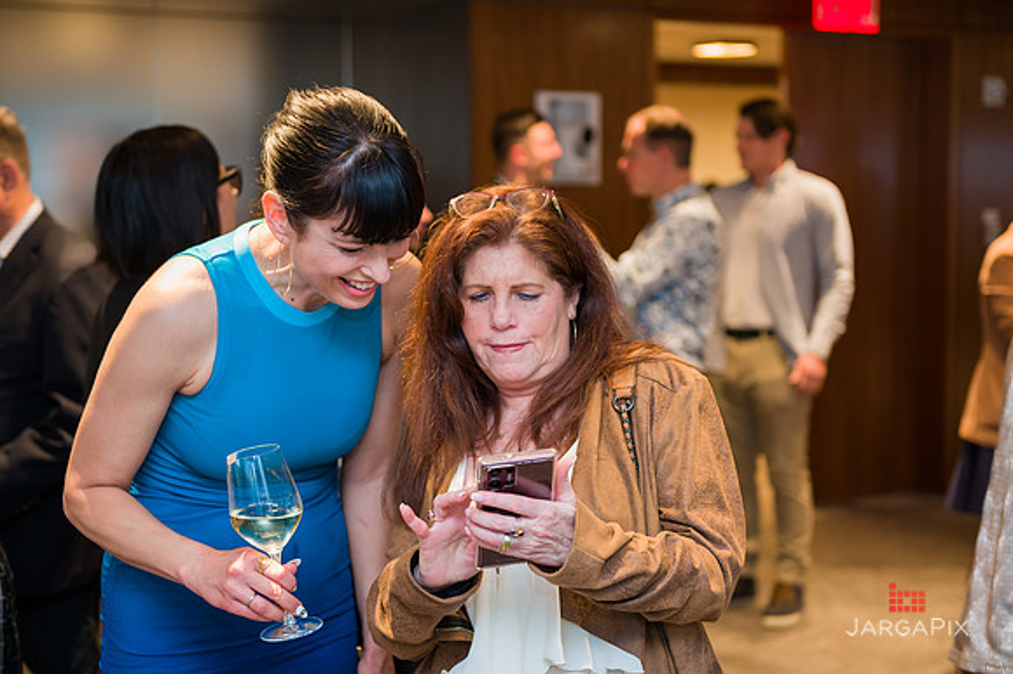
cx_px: 506
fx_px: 1744
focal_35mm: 62
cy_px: 337
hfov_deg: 32.4
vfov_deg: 21.9
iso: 640
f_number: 4
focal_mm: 62
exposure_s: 1/60
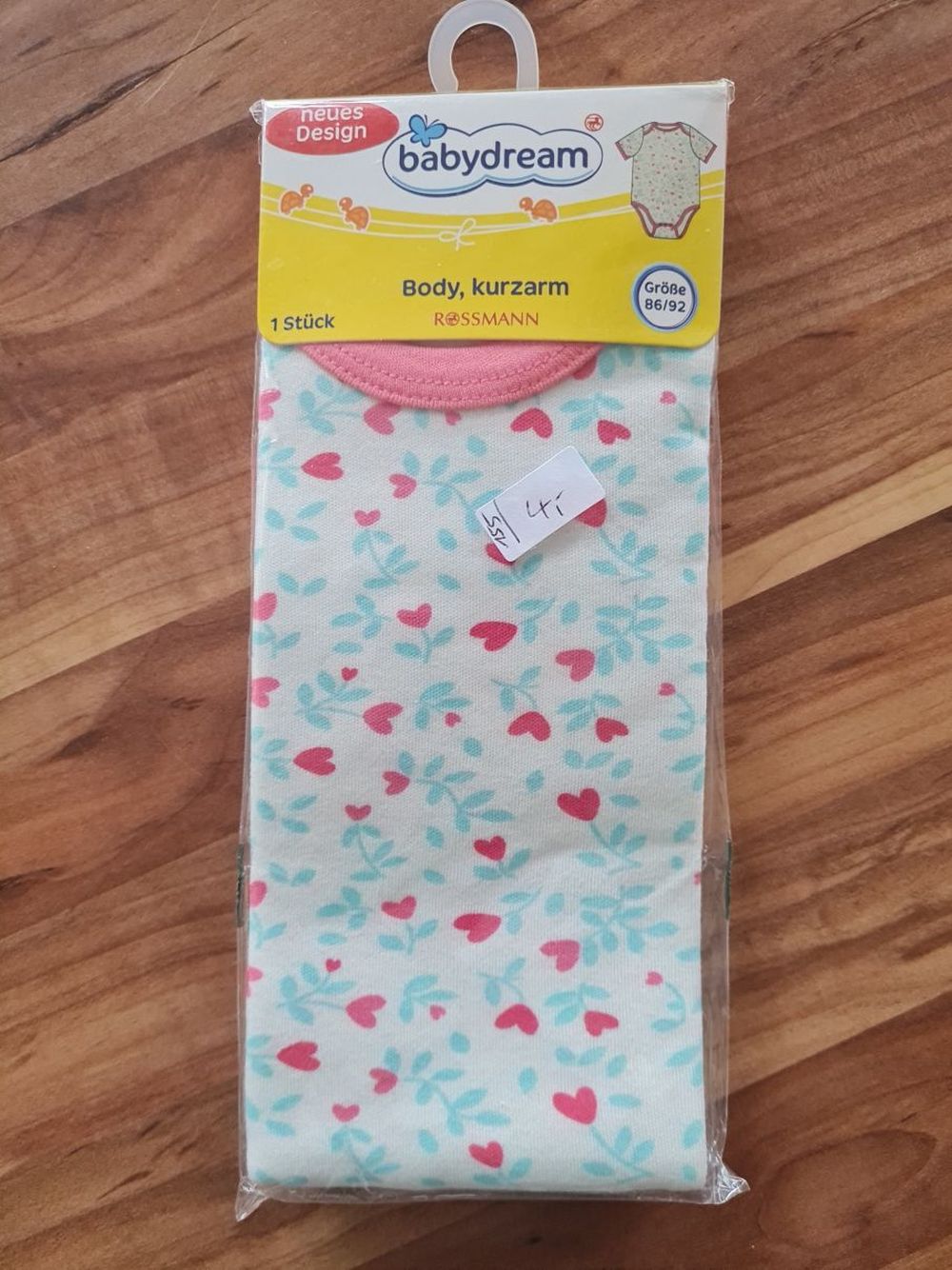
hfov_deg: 53.0
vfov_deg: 67.3
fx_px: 954
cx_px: 476
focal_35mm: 26
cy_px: 635
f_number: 1.8
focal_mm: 5.4
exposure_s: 1/100
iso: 200
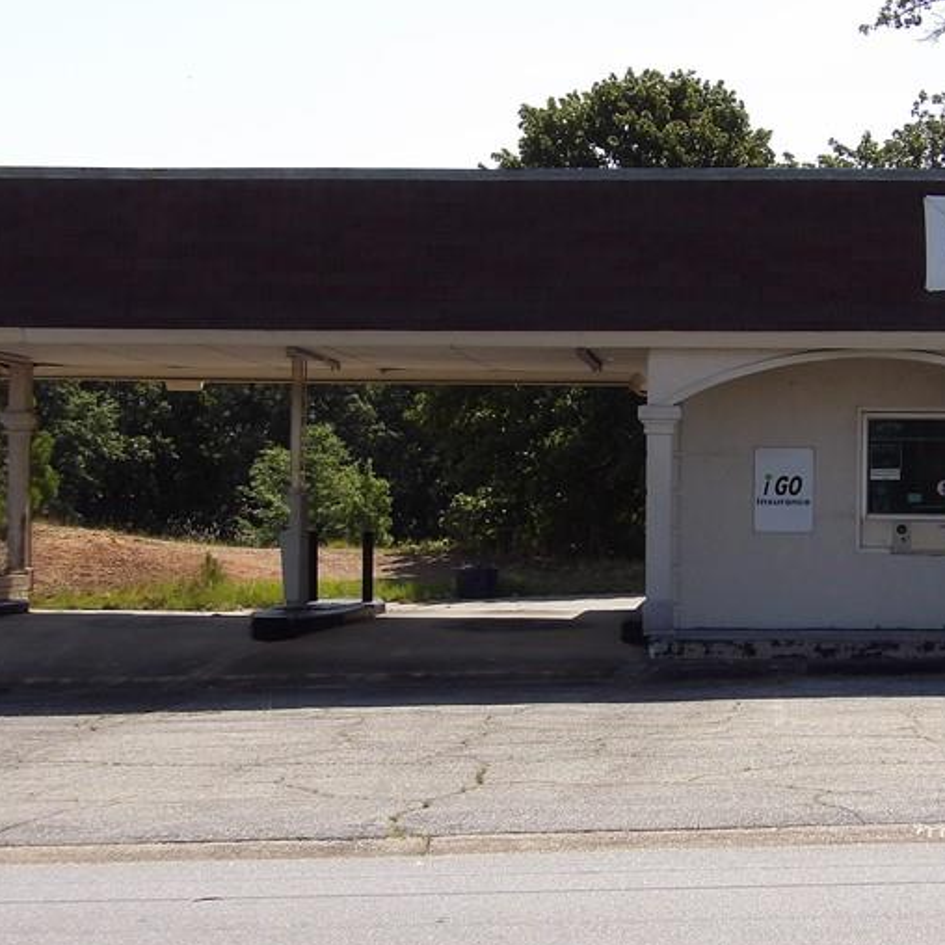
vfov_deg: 21.1
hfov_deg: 21.0
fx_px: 2533
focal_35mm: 82
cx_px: 673
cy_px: 525
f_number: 3.8
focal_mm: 8.2
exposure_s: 1/965
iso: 100
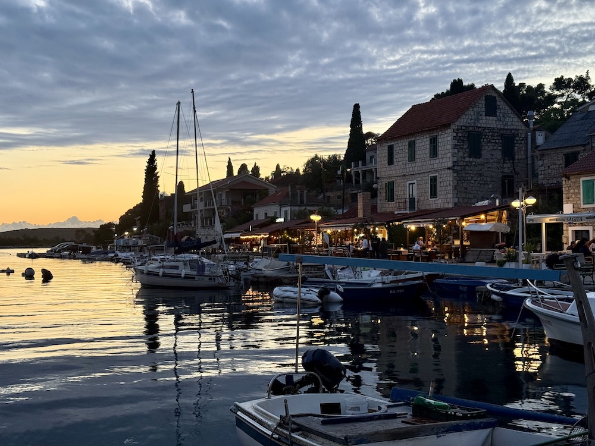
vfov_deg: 30.3
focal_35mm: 48
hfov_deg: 39.7
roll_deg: +0.7
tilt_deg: +1.2
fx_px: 825
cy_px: 223
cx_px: 298
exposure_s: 1/60
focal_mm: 6.76
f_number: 1.78
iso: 160
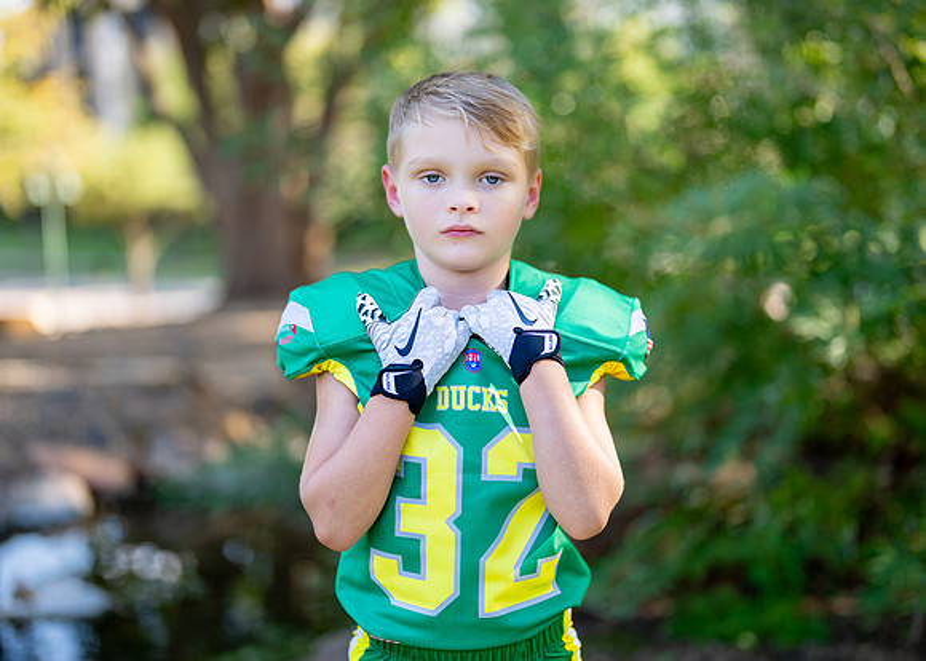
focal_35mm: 60
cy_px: 323
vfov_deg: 23.7
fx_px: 1574
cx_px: 470
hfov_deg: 32.8
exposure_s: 1/1250
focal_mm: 50
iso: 100
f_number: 1.2
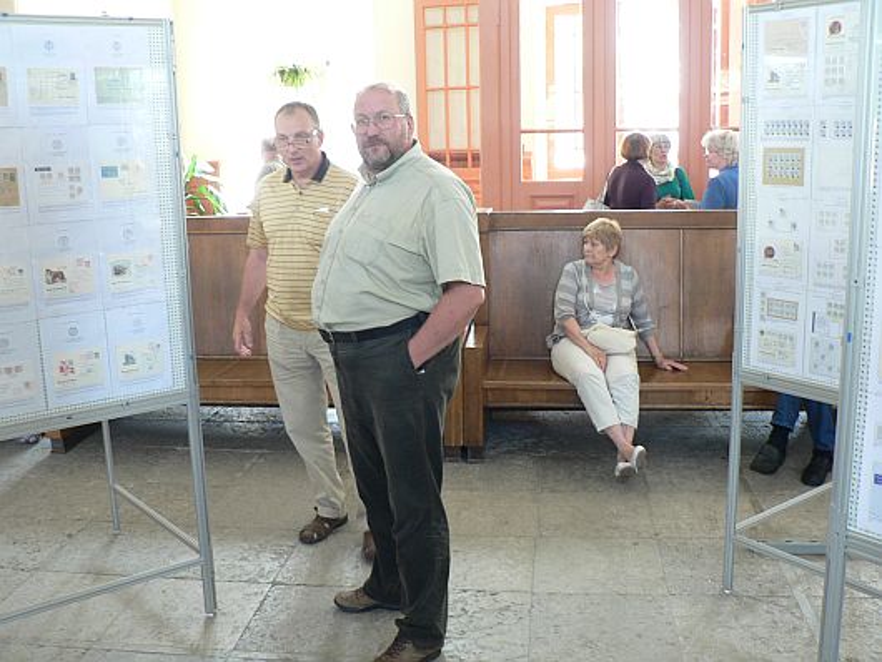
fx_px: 918
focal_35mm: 36
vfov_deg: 39.7
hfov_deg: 51.3
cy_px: 331
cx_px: 441
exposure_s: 1/6
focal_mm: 6
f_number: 2.8
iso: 100
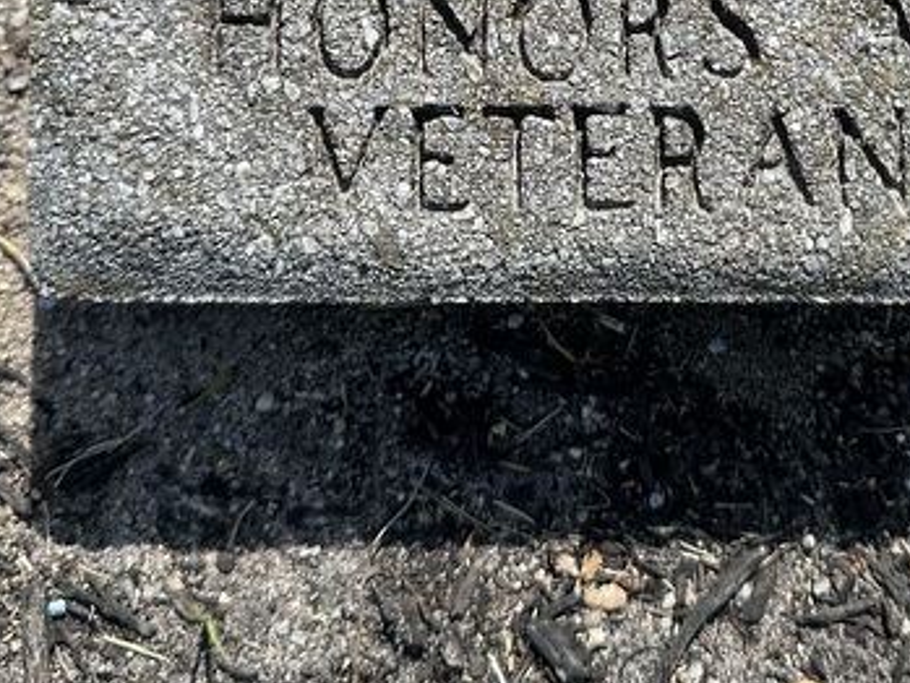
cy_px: -34
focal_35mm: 55
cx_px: 657
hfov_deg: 34.4
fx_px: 1446
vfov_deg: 25.0
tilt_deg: -70.9
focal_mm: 6.86
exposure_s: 1/3155
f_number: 1.78
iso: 80
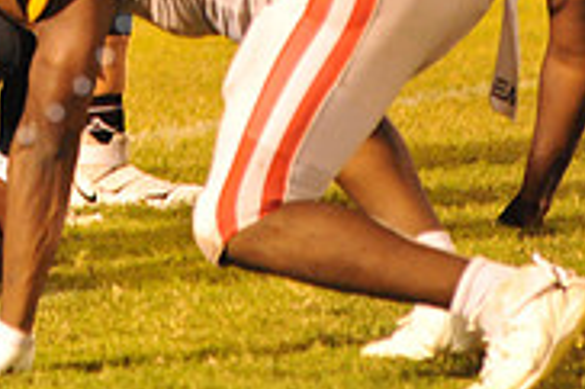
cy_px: -116
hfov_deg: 3.2
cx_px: -141
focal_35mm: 636
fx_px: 10325
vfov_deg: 2.2
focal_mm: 200
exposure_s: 1/160
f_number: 5
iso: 5000
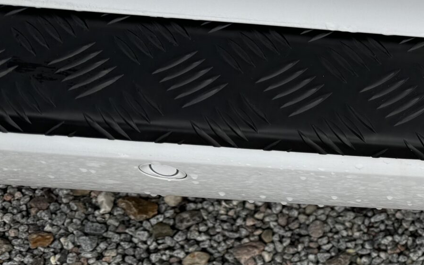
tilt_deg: -53.6
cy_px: 188
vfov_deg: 17.8
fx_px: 844
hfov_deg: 24.0
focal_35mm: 73
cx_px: 584
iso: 80
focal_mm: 6.86
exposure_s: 1/645
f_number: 1.78
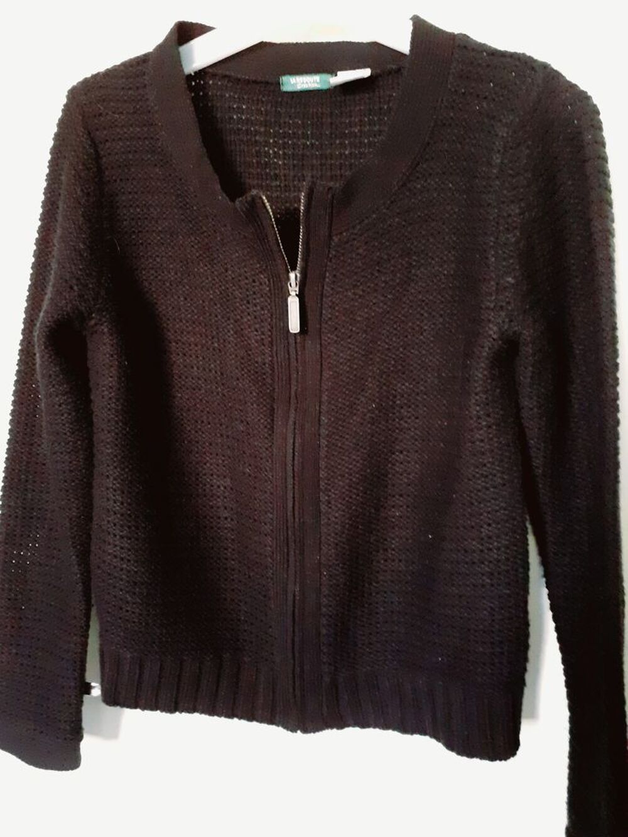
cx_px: 314
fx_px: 653
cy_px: 418
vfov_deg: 65.3
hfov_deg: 51.4
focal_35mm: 27
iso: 640
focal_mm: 3.6
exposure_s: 1/20
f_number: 1.9
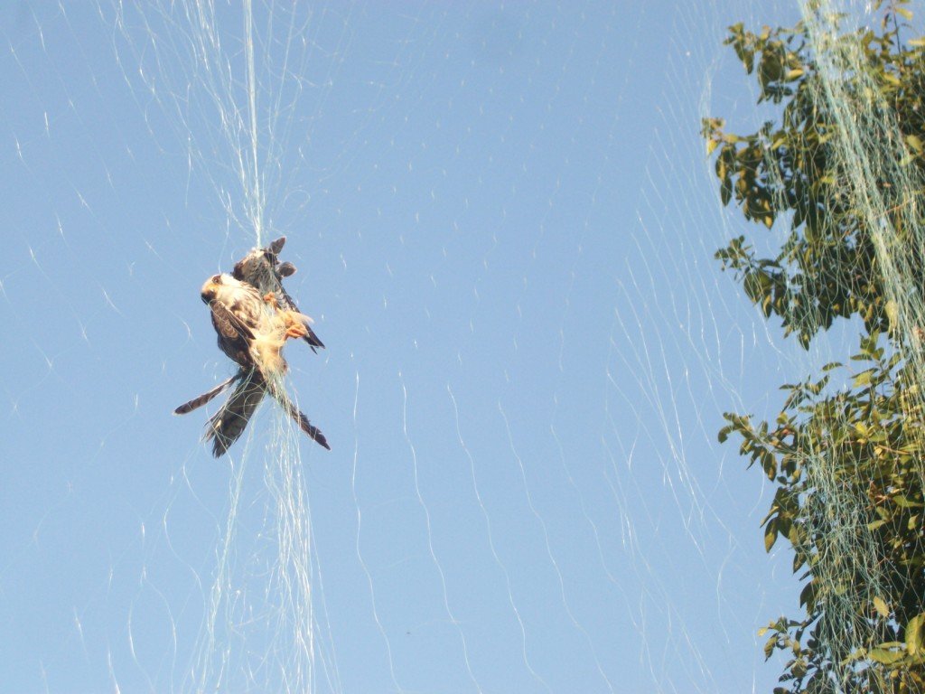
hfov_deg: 19.3
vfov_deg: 14.5
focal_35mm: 102
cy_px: 347
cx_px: 462
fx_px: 2726
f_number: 5.1
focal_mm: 17.1
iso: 64
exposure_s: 1/113
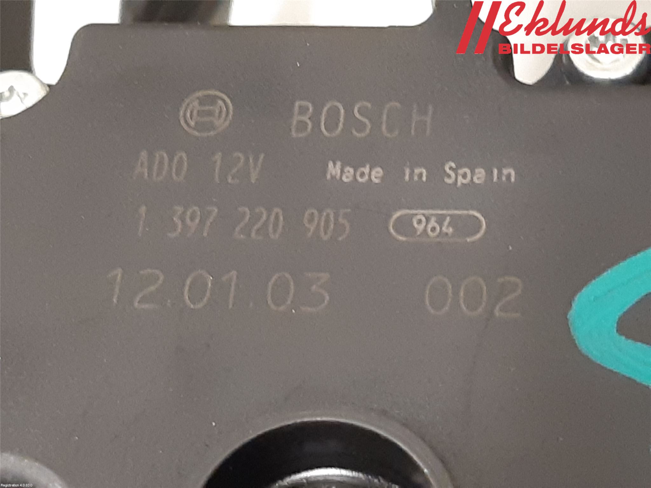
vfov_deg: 53.1
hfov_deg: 67.3
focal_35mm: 26
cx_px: 326
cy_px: 244
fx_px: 489
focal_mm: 3.93
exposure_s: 1/25
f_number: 1.7
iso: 320
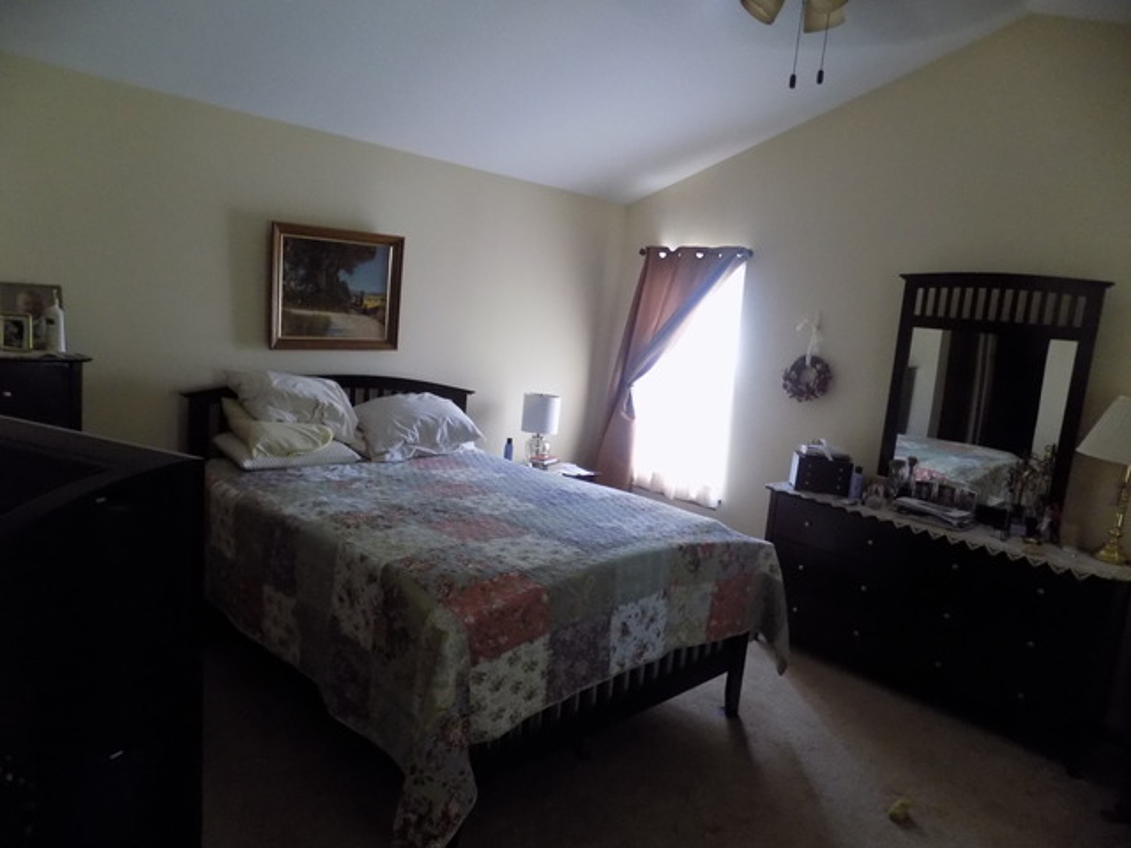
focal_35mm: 23
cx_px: 566
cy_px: 424
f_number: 3.1
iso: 400
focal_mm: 4
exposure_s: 1/10
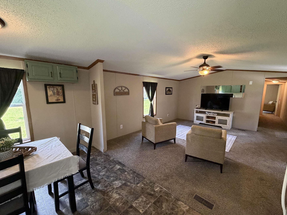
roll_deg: +0.4
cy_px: 112
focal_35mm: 15
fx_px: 124
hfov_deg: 98.1
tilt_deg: -9.2
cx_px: 149
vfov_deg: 81.7
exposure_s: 1/60
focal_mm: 2.22
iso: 400
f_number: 2.2
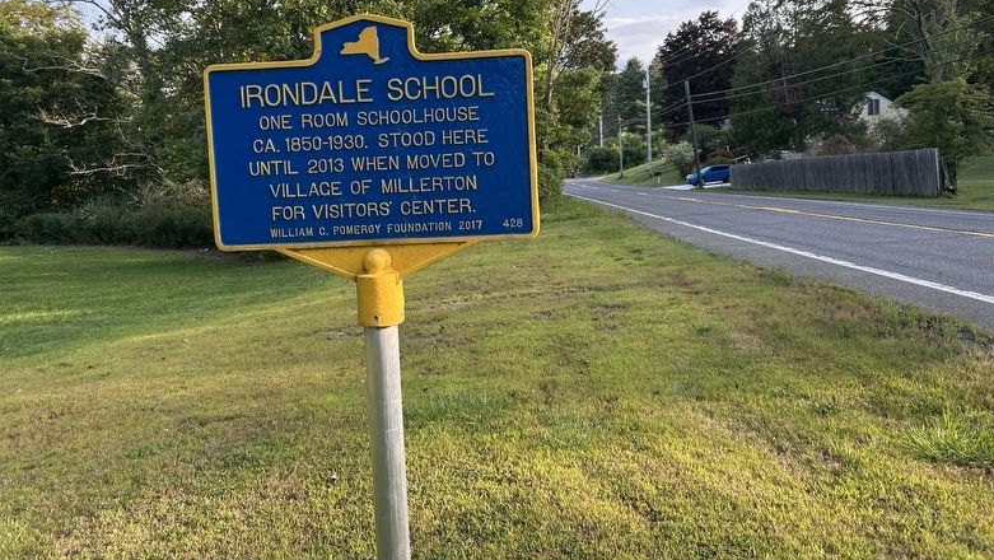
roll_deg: +3.2
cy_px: 200
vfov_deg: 39.9
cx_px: 489
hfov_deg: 66.0
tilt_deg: -5.3
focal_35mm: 29
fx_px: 765
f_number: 1.5
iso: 50
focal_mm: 5.7
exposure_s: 1/411
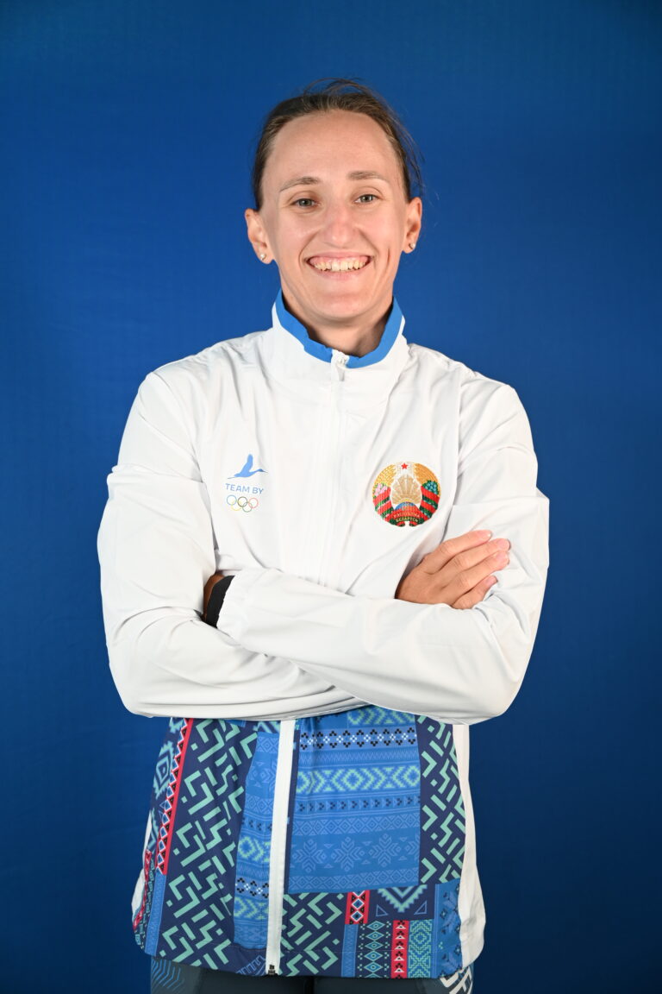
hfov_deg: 31.9
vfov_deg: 46.4
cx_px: 331
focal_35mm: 42
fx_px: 1158
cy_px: 497
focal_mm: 42
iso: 500
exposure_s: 1/60
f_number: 4.8
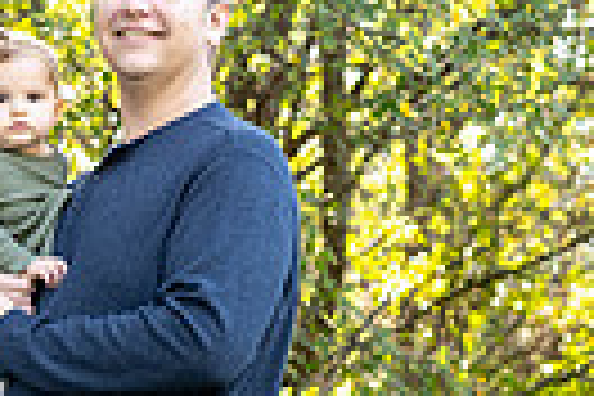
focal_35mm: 154
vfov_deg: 8.7
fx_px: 2541
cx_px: -14
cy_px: 551
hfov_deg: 13.1
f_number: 2.8
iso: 160
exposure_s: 1/160
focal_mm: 35
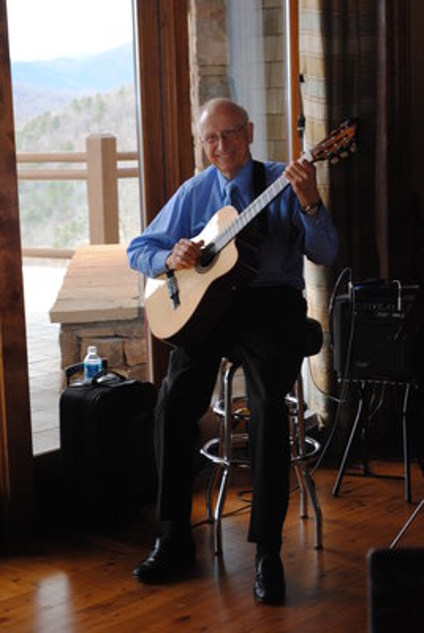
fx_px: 1320
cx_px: 212
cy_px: 316
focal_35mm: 75
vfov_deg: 27.0
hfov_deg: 18.2
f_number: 5.6
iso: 200
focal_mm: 50
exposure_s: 1/60
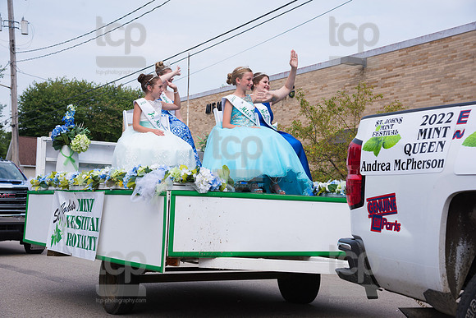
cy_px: 159
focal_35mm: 55
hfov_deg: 36.2
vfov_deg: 24.6
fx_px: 727
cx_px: 238
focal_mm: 55
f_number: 6.3
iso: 110
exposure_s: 1/500
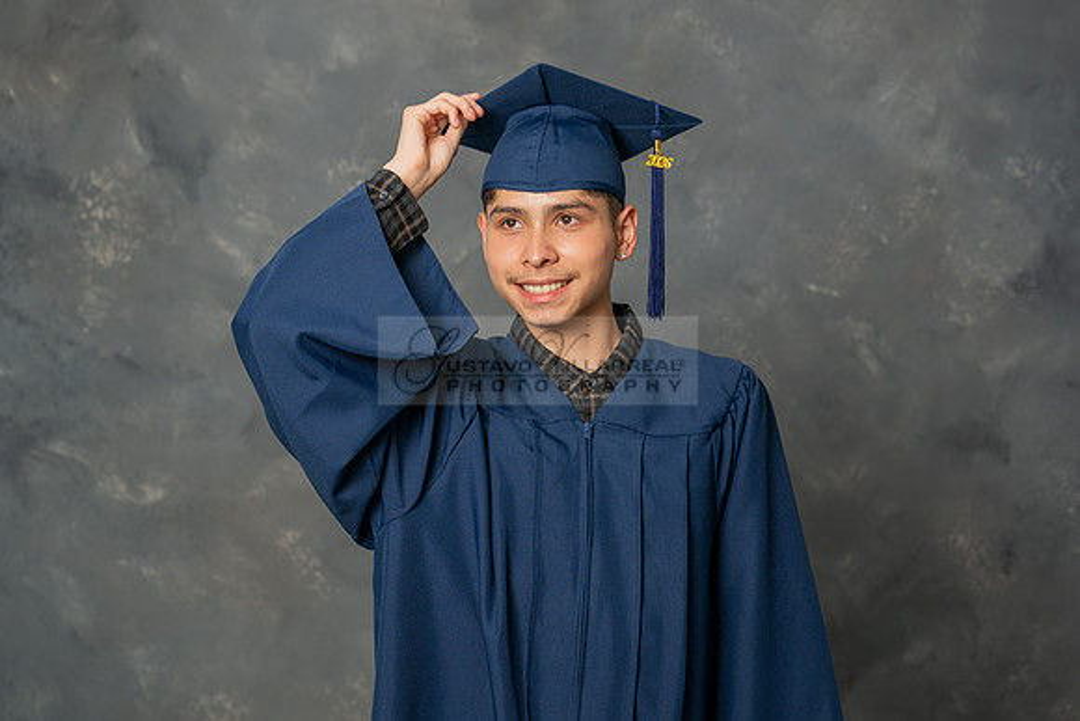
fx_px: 2360
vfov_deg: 17.4
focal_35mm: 79
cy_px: 370
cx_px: 563
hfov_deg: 25.8
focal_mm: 70
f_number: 4.5
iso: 200
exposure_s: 1/200
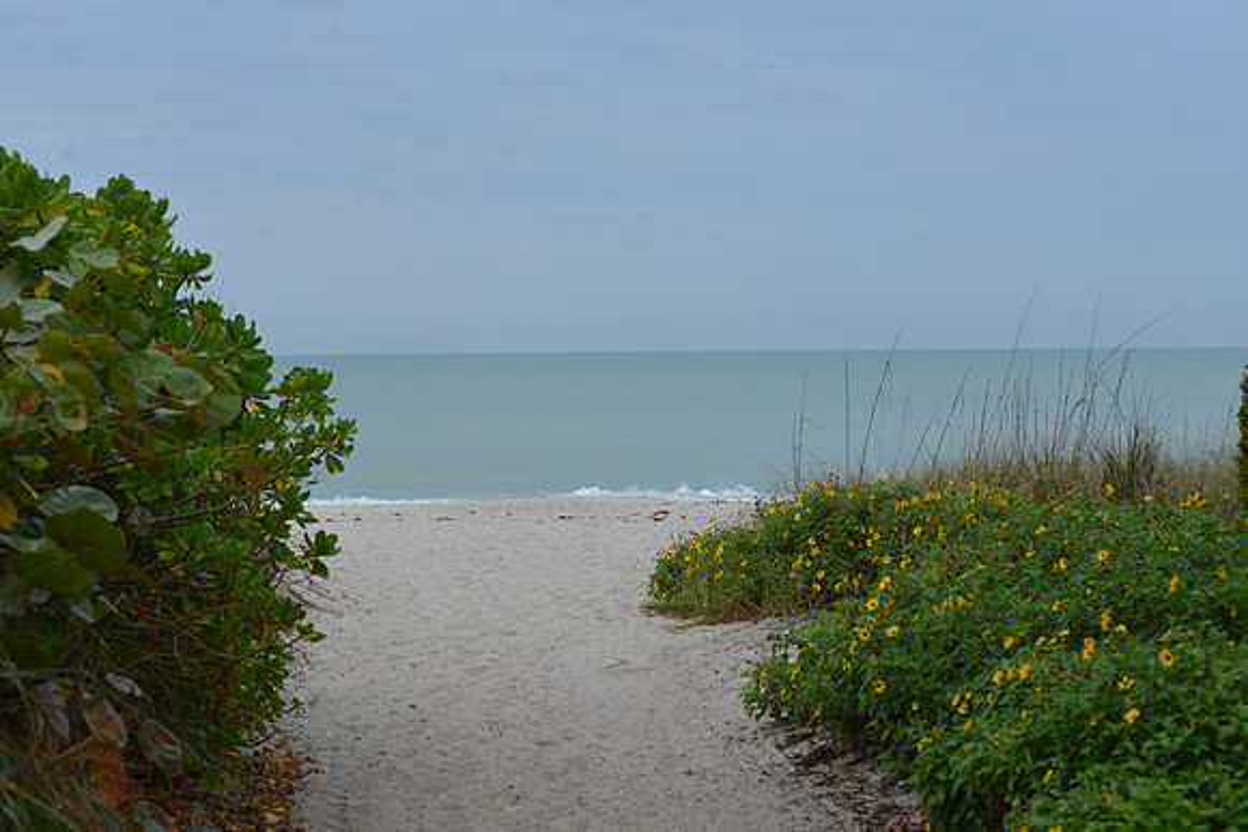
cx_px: 624
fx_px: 2427
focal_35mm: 70
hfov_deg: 28.8
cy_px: 416
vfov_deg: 19.5
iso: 140
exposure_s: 1/250
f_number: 8
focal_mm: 70
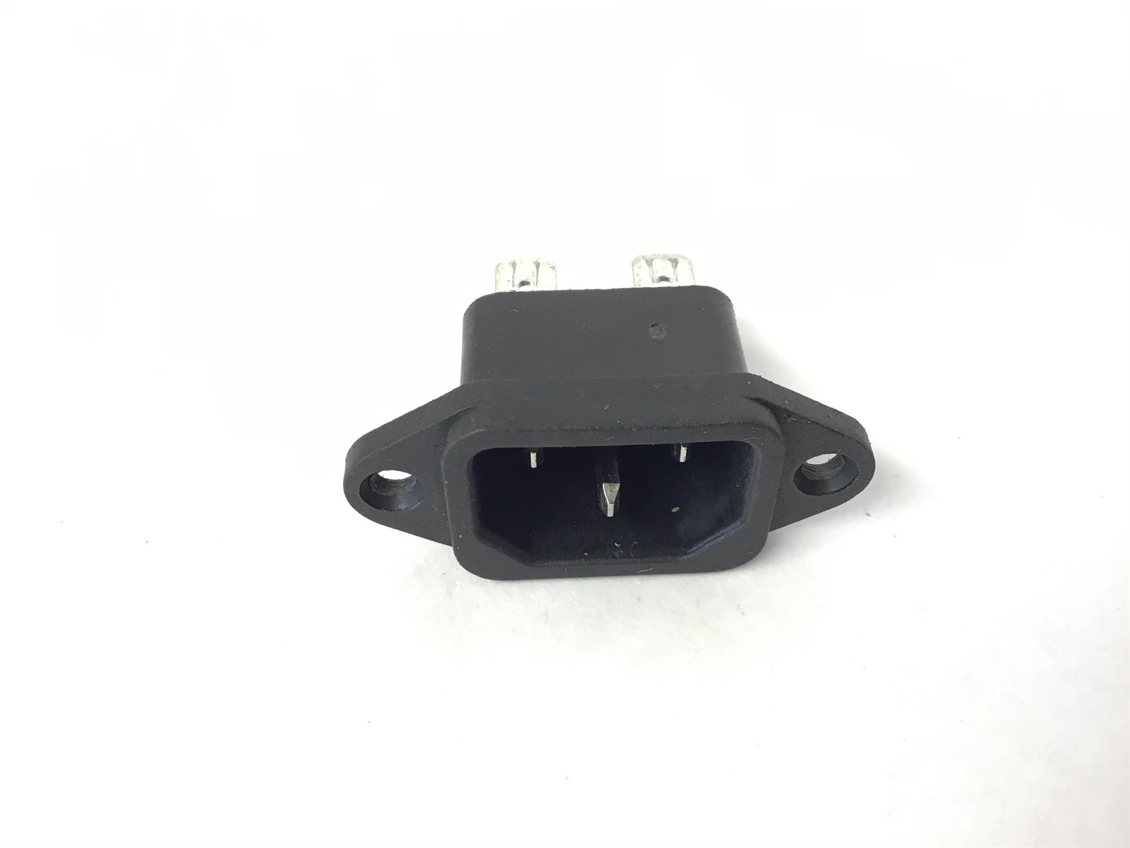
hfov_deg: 58.3
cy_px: 424
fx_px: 1012
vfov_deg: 45.4
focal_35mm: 31
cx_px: 565
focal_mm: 3.3
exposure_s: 1/33
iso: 64
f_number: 2.4
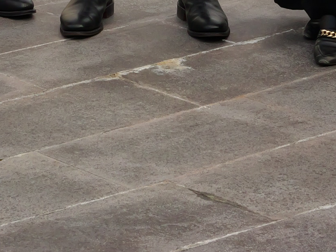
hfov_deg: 10.0
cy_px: -356
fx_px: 1912
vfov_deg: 7.1
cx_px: 131
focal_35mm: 197
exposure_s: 1/400
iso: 400
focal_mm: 20
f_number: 7.1
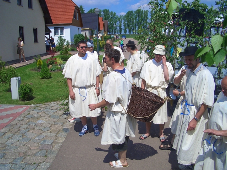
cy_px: 85
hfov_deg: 52.6
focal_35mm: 35
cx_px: 114
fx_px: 230
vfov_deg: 40.7
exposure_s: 1/1000
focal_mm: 5.8
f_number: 4.3
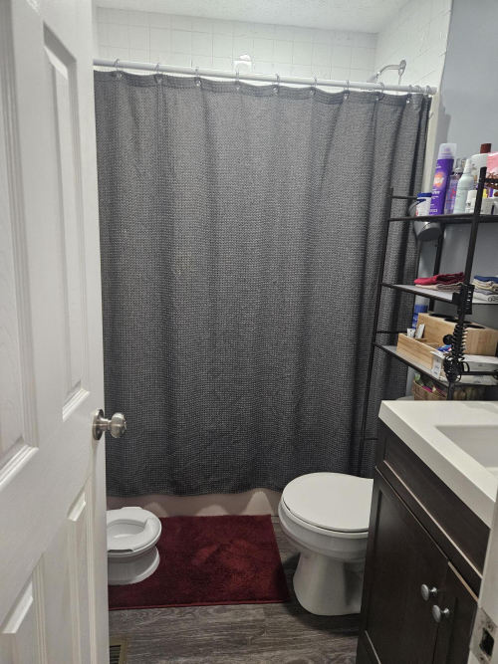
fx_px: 441
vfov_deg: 73.9
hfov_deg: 58.9
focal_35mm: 23
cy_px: 332
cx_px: 249
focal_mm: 5.4
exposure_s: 1/24
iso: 500
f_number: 1.8
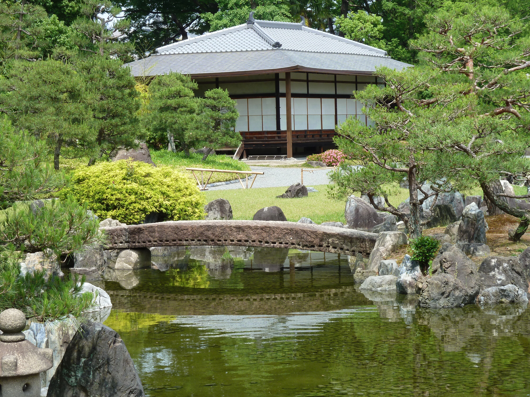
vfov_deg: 16.4
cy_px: 198
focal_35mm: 90
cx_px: 265
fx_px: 1378
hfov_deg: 21.8
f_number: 4.3
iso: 80
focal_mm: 14.7
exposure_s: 1/250
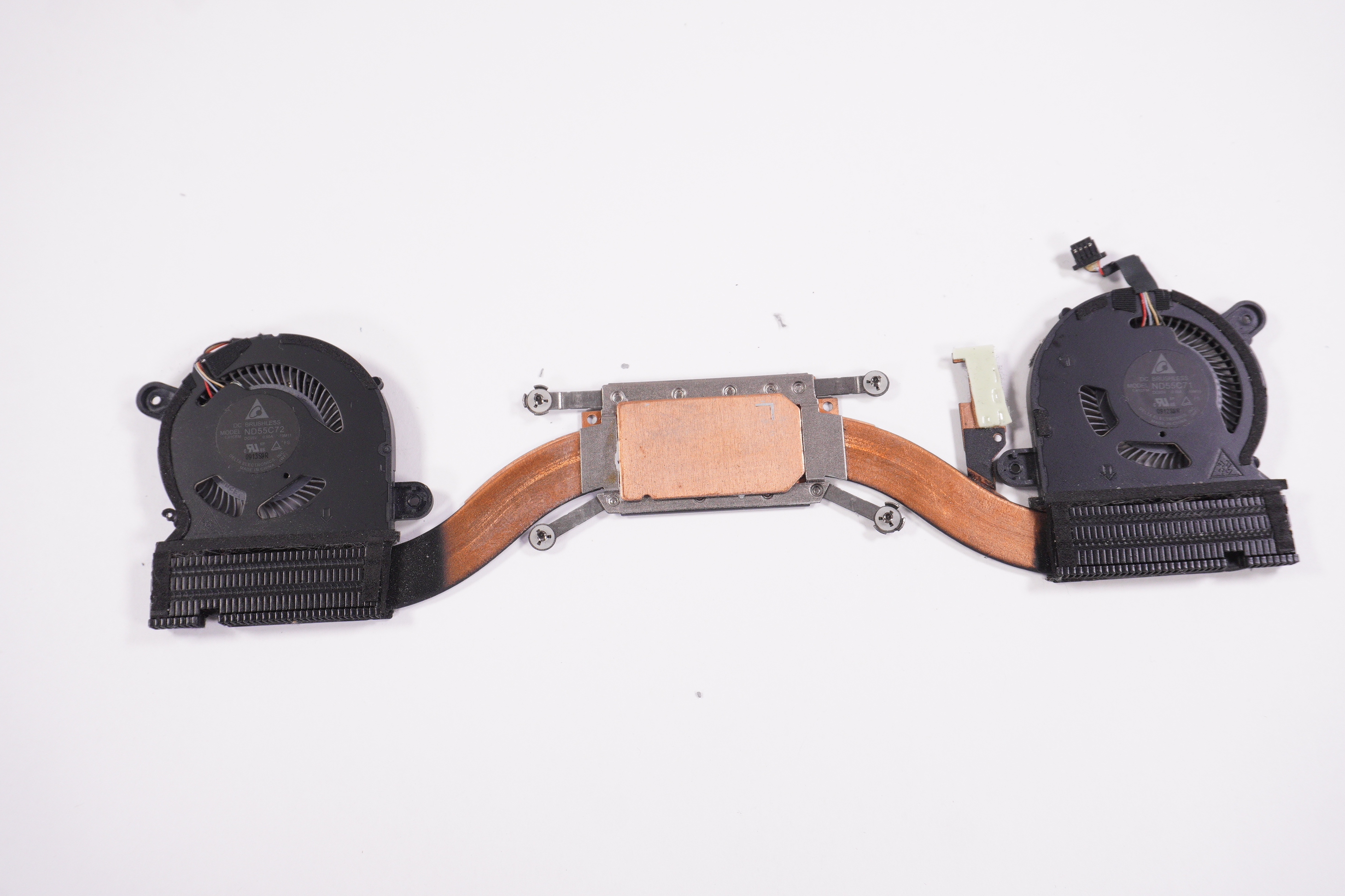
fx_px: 1327
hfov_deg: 53.8
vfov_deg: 37.3
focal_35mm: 36
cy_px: 443
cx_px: 681
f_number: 6.3
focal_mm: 23
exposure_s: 1/320
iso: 640
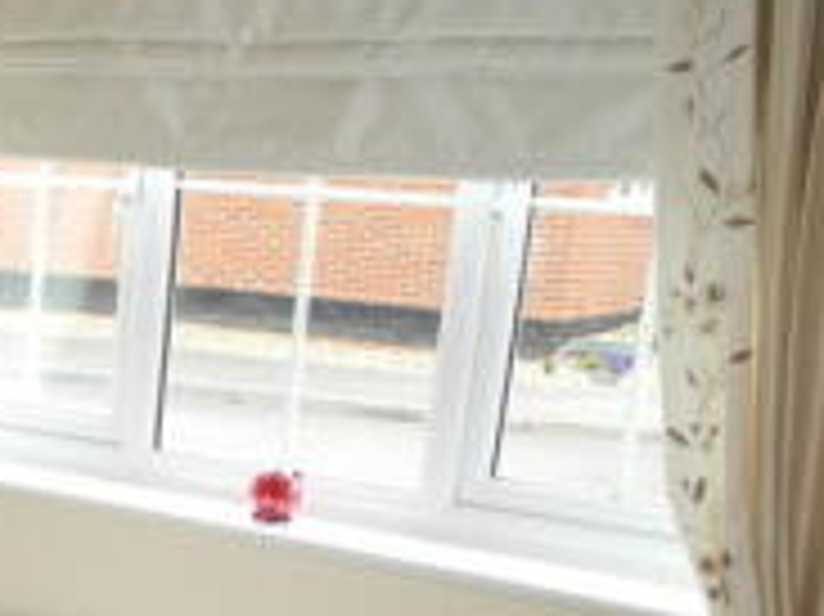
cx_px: -448
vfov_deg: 16.0
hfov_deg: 19.0
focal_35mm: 89
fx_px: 2117
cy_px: 704
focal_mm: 6
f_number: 2.8
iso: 100
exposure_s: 1/119
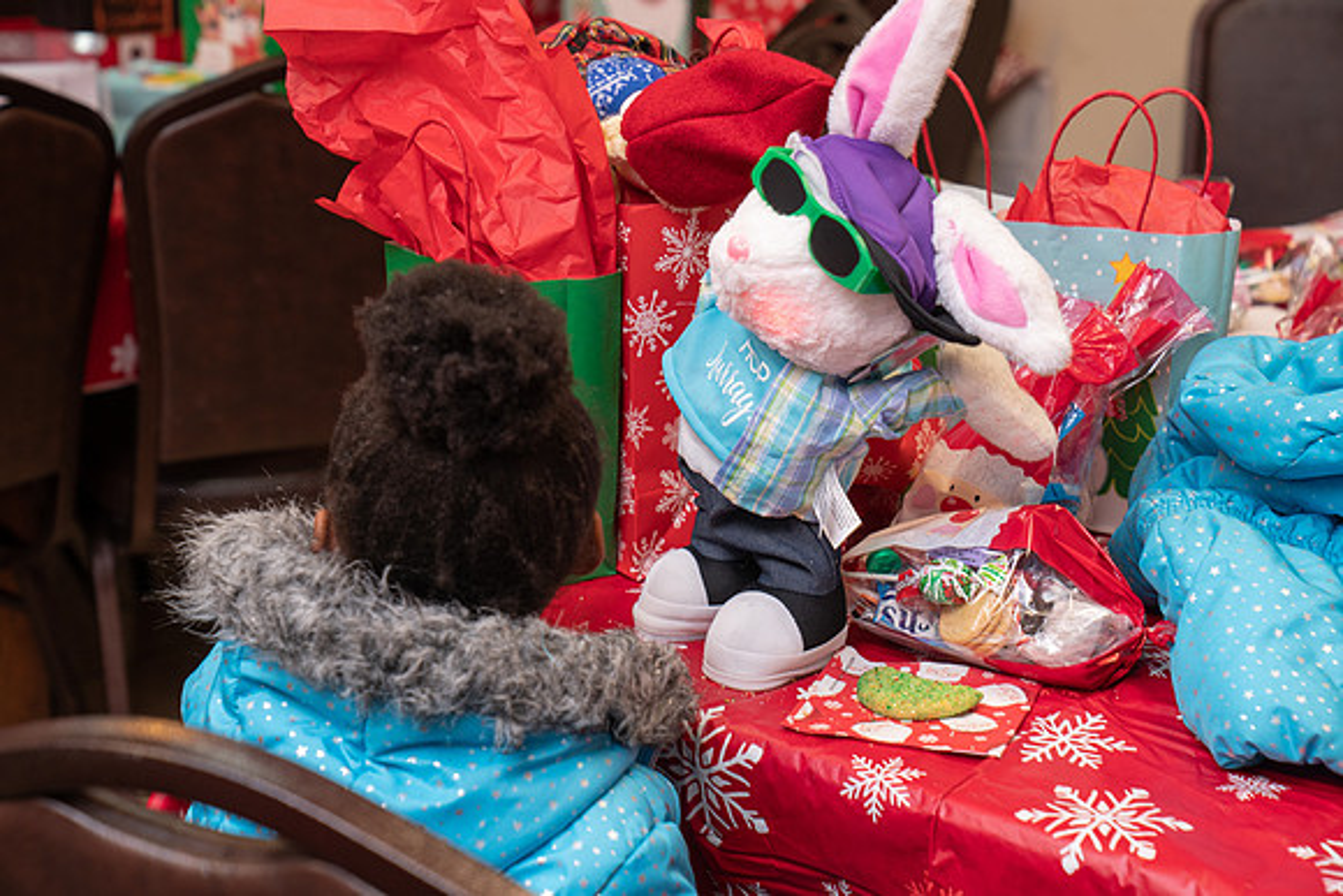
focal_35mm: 70
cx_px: 672
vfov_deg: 19.5
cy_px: 448
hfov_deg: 28.8
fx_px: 2612
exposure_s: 1/60
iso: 640
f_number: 5
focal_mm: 70
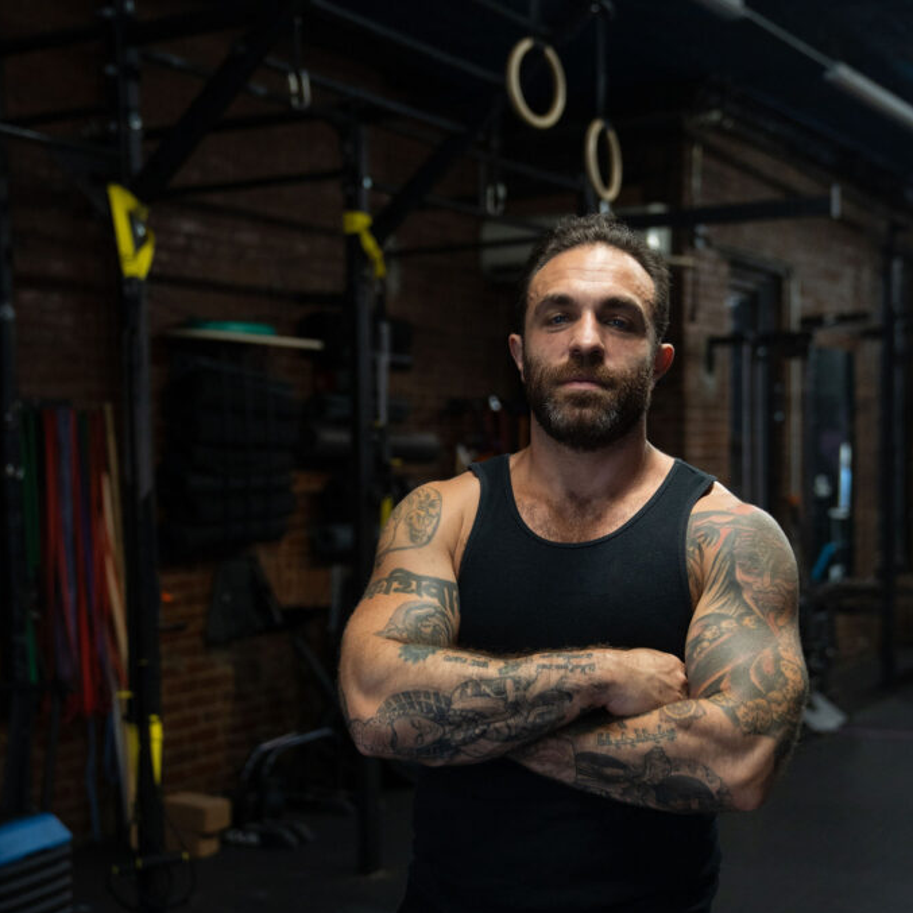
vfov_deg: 31.5
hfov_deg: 31.6
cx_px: 458
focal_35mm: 54
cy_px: 561
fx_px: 1611
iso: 2500
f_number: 2.8
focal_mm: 42
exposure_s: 1/200
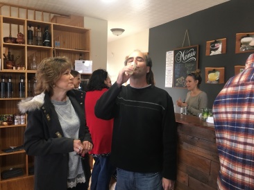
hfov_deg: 61.7
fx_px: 213
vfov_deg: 48.2
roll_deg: -1.1
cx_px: 127
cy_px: 95
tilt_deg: -2.5
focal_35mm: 29
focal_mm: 4.15
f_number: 2.2
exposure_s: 1/30
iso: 100
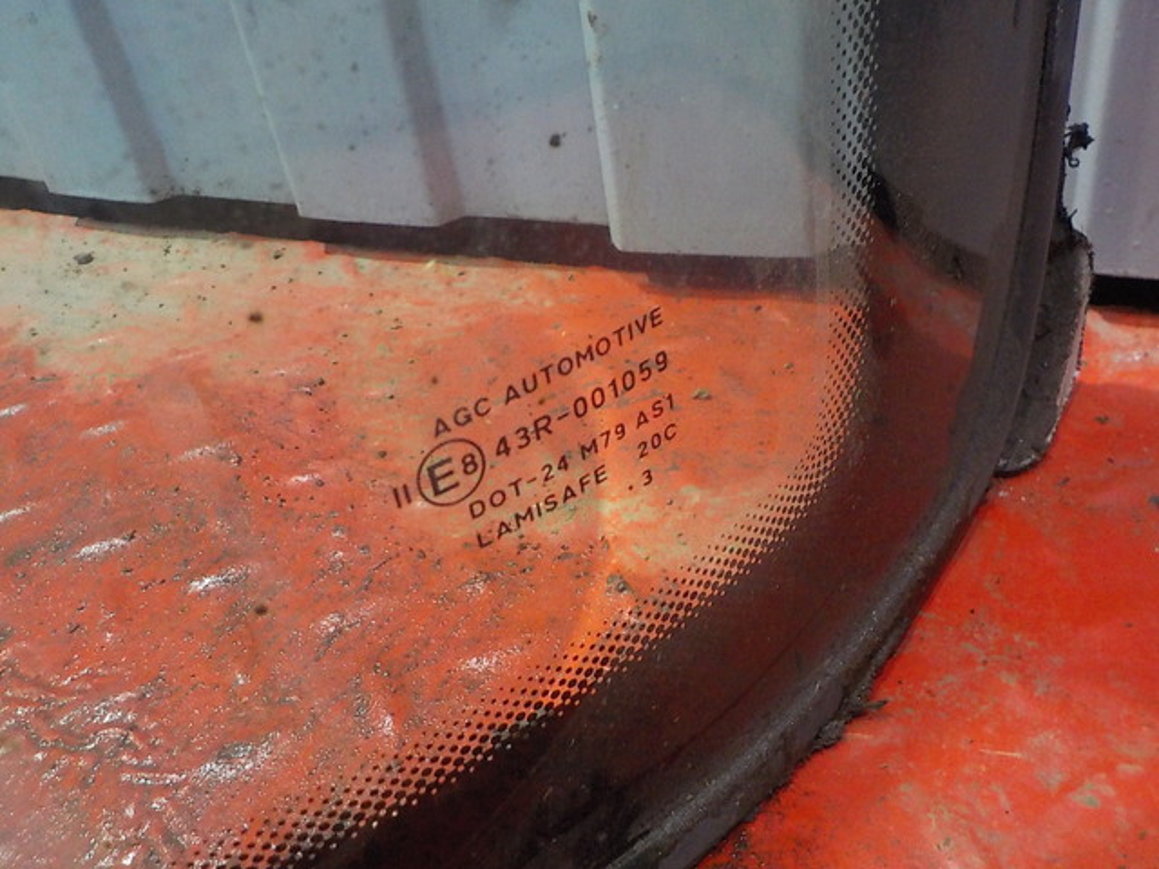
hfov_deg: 60.0
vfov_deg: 46.8
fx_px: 1004
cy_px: 434
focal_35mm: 30
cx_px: 580
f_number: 3.3
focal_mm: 4.1
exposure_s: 1/15
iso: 450
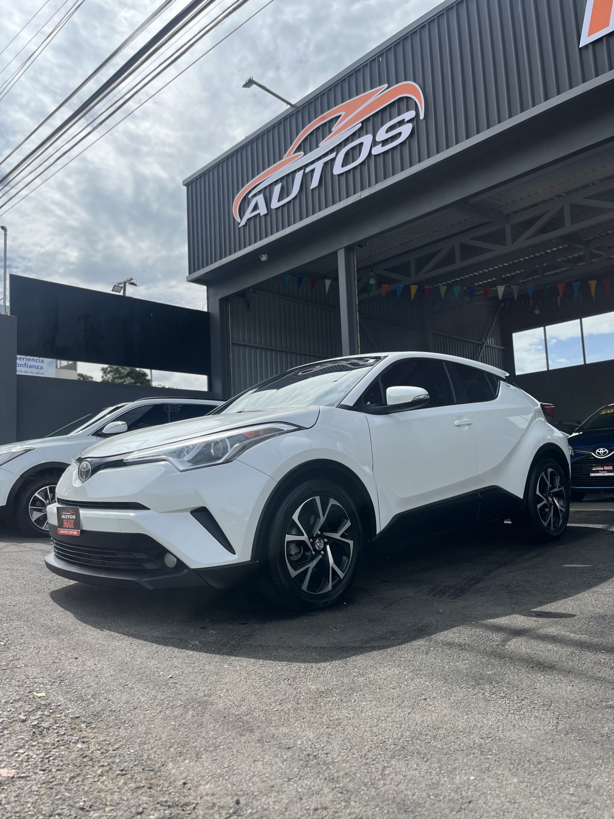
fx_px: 615
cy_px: 410
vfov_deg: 67.3
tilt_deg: +6.1
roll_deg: +2.7
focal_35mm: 26
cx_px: 307
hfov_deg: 53.1
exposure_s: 1/3745
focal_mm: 5.1
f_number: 1.6
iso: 50
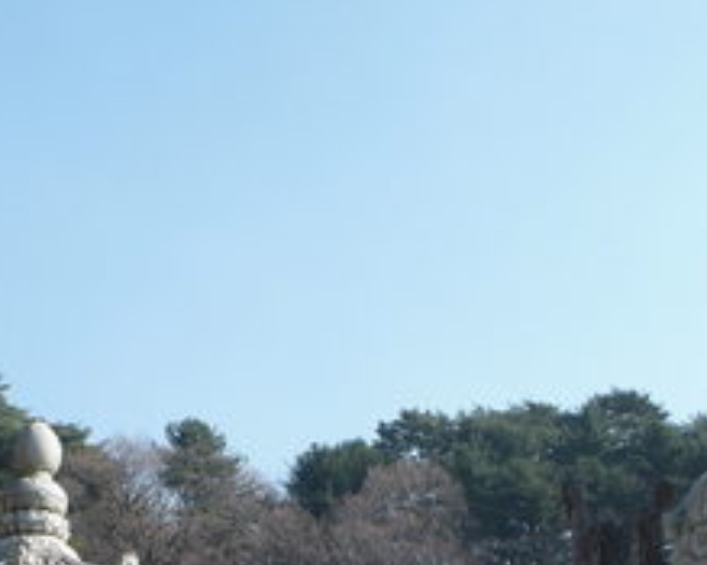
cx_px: 383
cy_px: 675
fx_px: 1882
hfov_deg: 21.3
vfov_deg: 16.4
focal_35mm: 90
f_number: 8
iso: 200
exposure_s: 1/250
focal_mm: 20
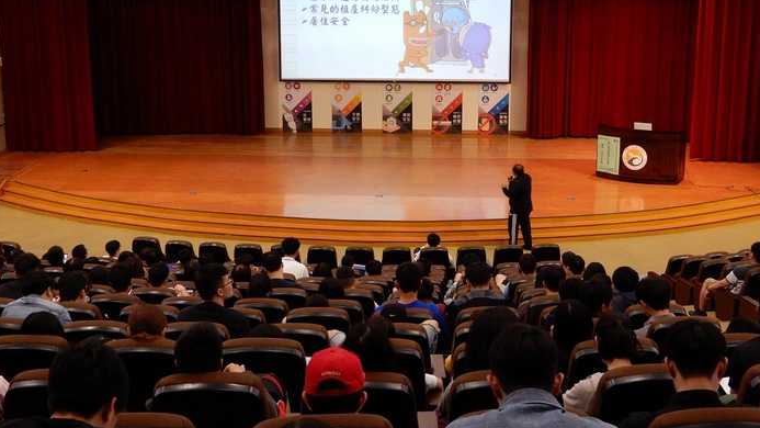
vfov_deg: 21.8
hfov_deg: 37.8
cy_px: 173
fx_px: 1108
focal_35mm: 55
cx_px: 381
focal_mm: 8.9
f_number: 4
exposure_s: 1/5
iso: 200
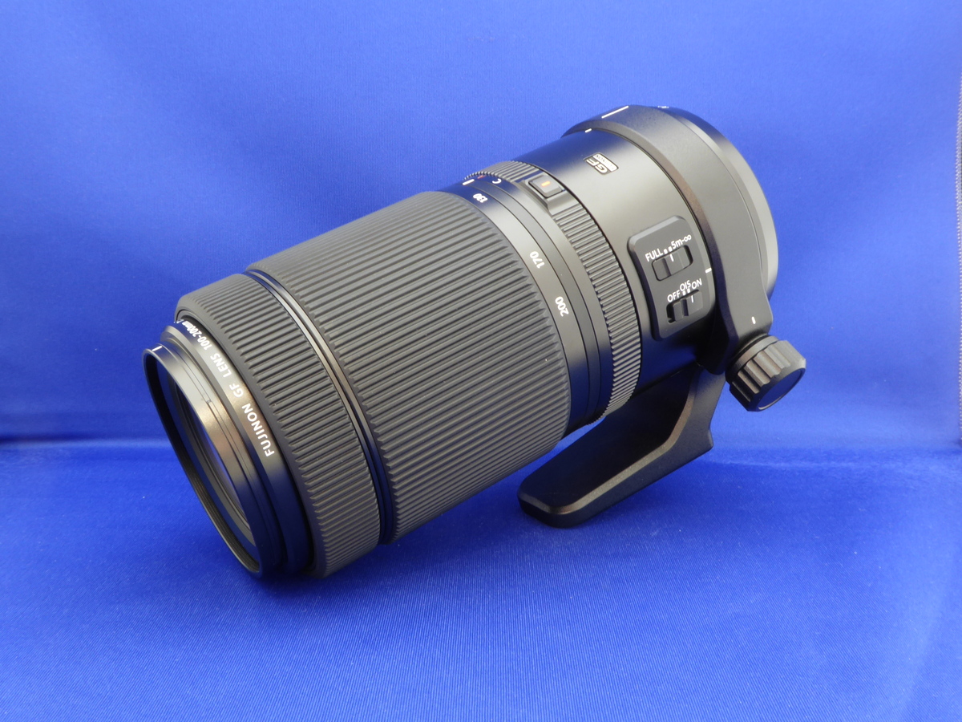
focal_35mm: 37
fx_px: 1028
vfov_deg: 38.7
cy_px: 361
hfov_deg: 50.1
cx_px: 481
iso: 100
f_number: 8
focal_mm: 6.7
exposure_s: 2.5
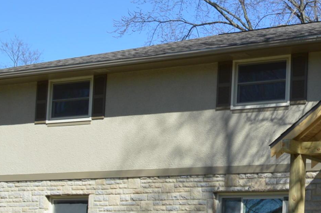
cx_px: 393
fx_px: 766
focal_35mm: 86
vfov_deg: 15.4
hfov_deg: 21.8
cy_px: 246
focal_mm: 18
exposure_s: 1/320
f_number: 9
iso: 200
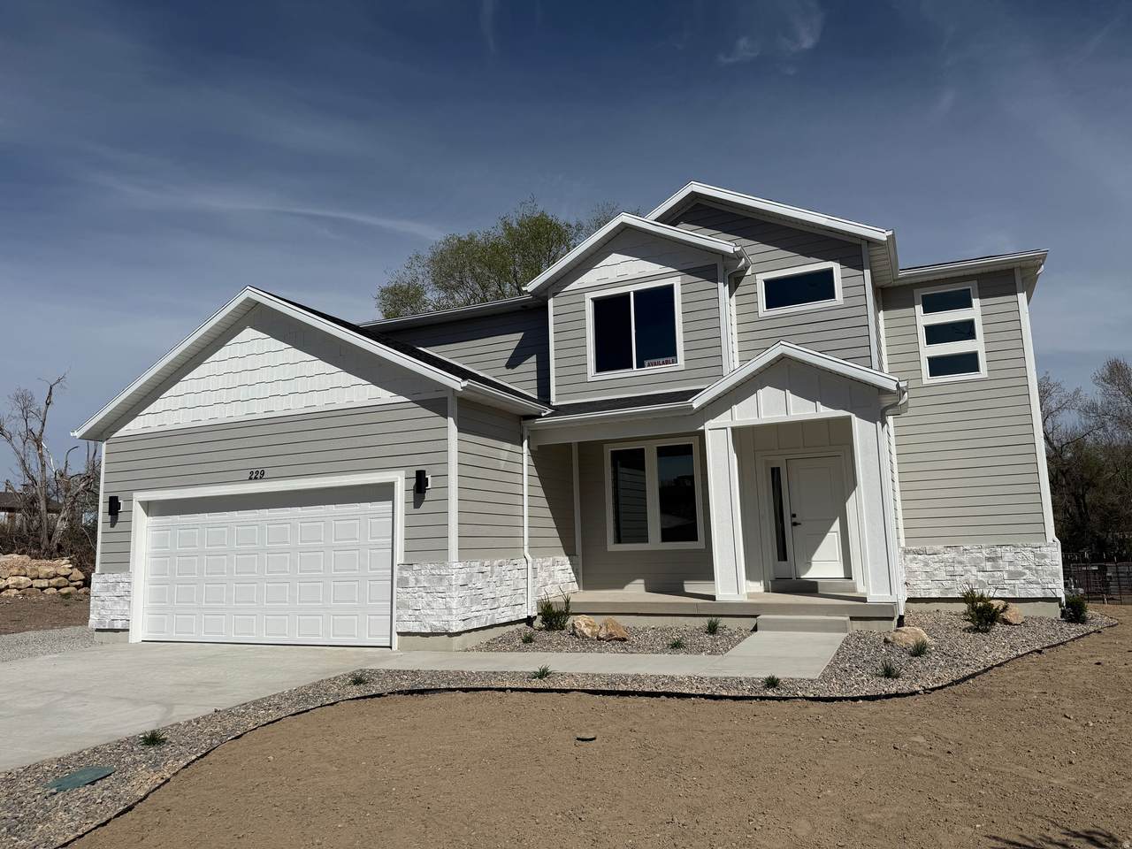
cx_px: 566
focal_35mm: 24
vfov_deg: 56.8
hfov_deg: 71.6
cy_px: 424
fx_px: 785
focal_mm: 6.76
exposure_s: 1/14286
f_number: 1.78
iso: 80
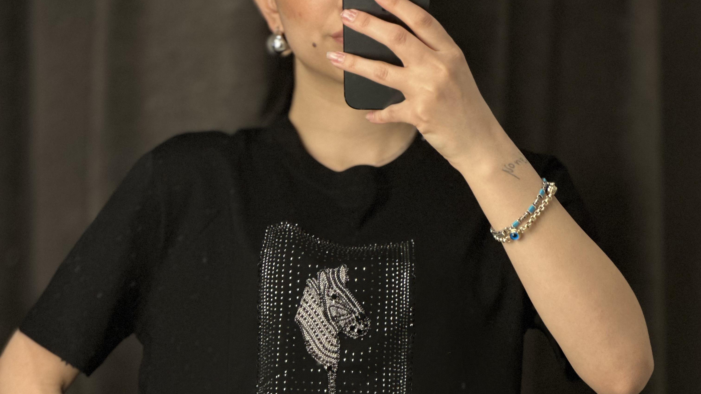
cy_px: 389
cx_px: 351
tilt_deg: -25.4
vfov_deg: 10.7
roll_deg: +1.5
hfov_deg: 19.1
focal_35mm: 112
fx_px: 2082
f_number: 2.8
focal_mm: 9
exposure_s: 1/33
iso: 400
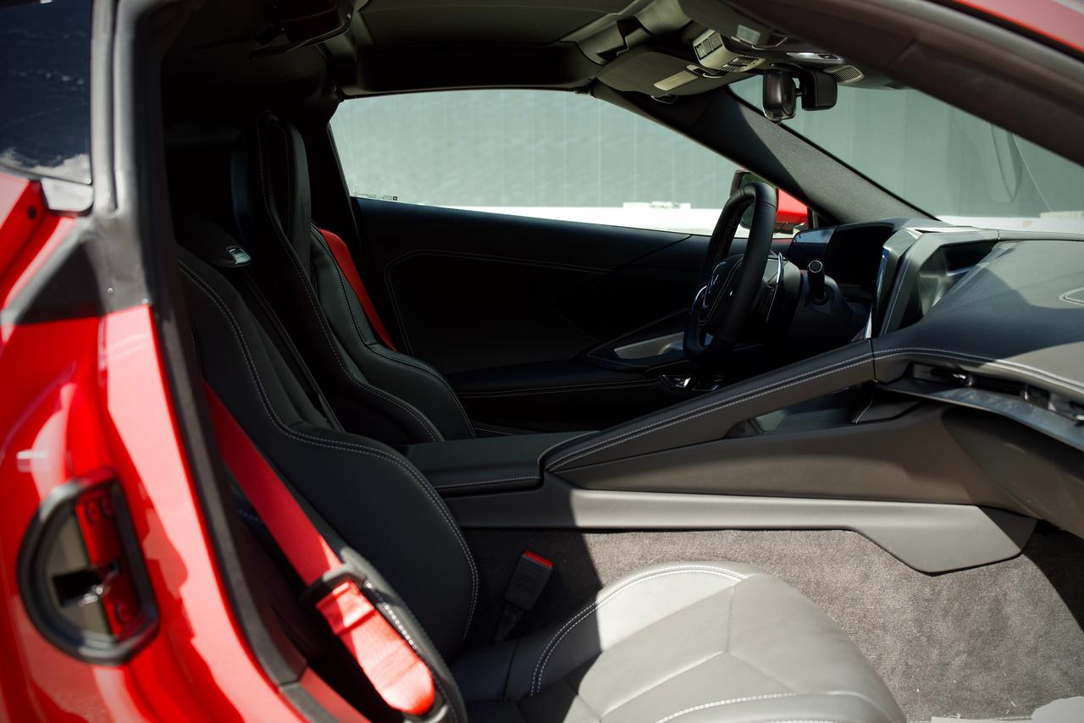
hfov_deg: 53.1
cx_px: 542
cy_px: 362
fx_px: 1084
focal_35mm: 36
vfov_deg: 36.9
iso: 250
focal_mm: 24
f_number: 2.8
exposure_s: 1/50
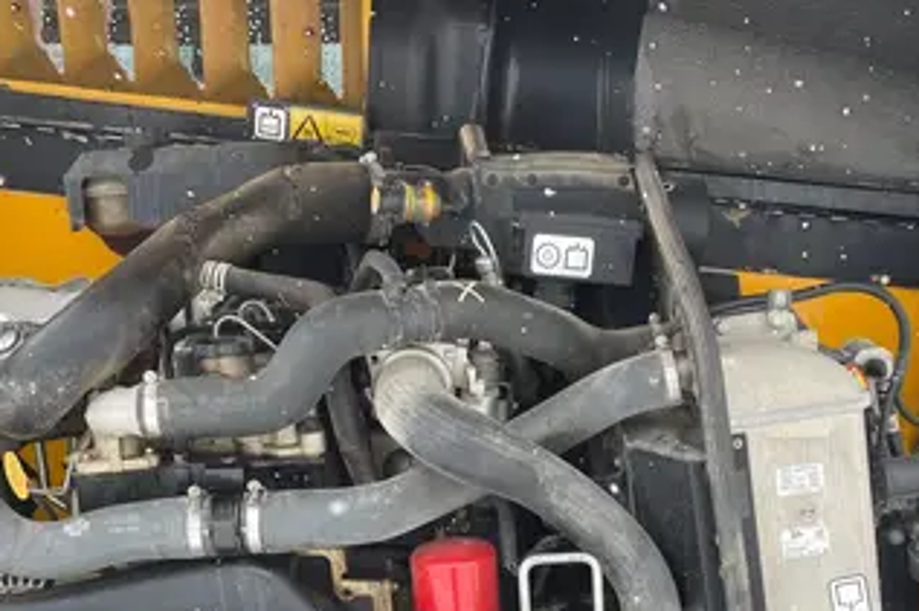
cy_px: 482
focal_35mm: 47
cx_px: 531
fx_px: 1199
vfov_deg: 28.1
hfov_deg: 41.8
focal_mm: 4.2
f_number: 1.6
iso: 32
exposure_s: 1/171
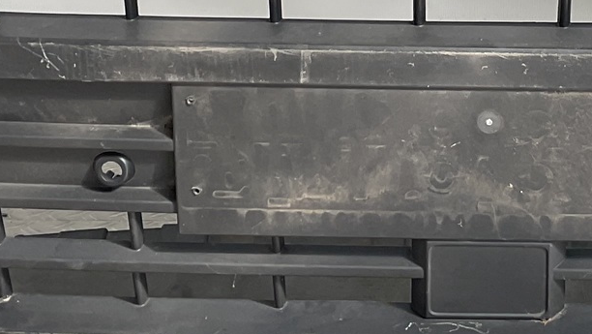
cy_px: -113
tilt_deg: -7.2
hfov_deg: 20.3
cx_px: 490
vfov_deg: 11.3
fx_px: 1633
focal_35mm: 104
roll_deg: -1.5
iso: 16
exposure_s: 1/327
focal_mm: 3
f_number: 1.8
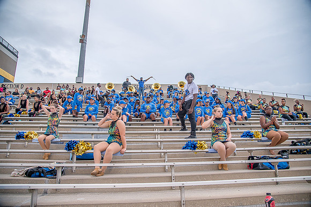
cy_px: 104
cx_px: 156
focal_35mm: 24
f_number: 4
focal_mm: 24
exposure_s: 1/250
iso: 400
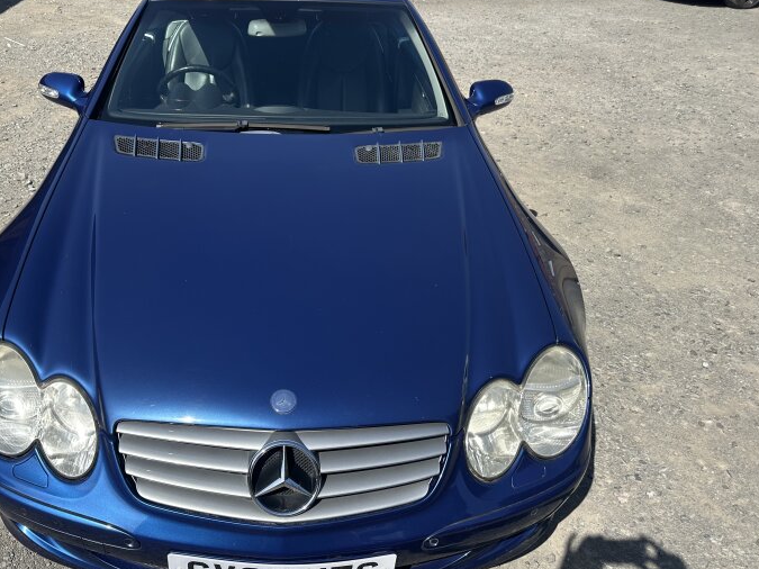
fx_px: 702
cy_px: 273
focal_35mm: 32
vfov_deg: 44.1
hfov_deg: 56.2
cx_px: 288
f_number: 1.78
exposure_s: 1/3356
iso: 80
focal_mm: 6.86
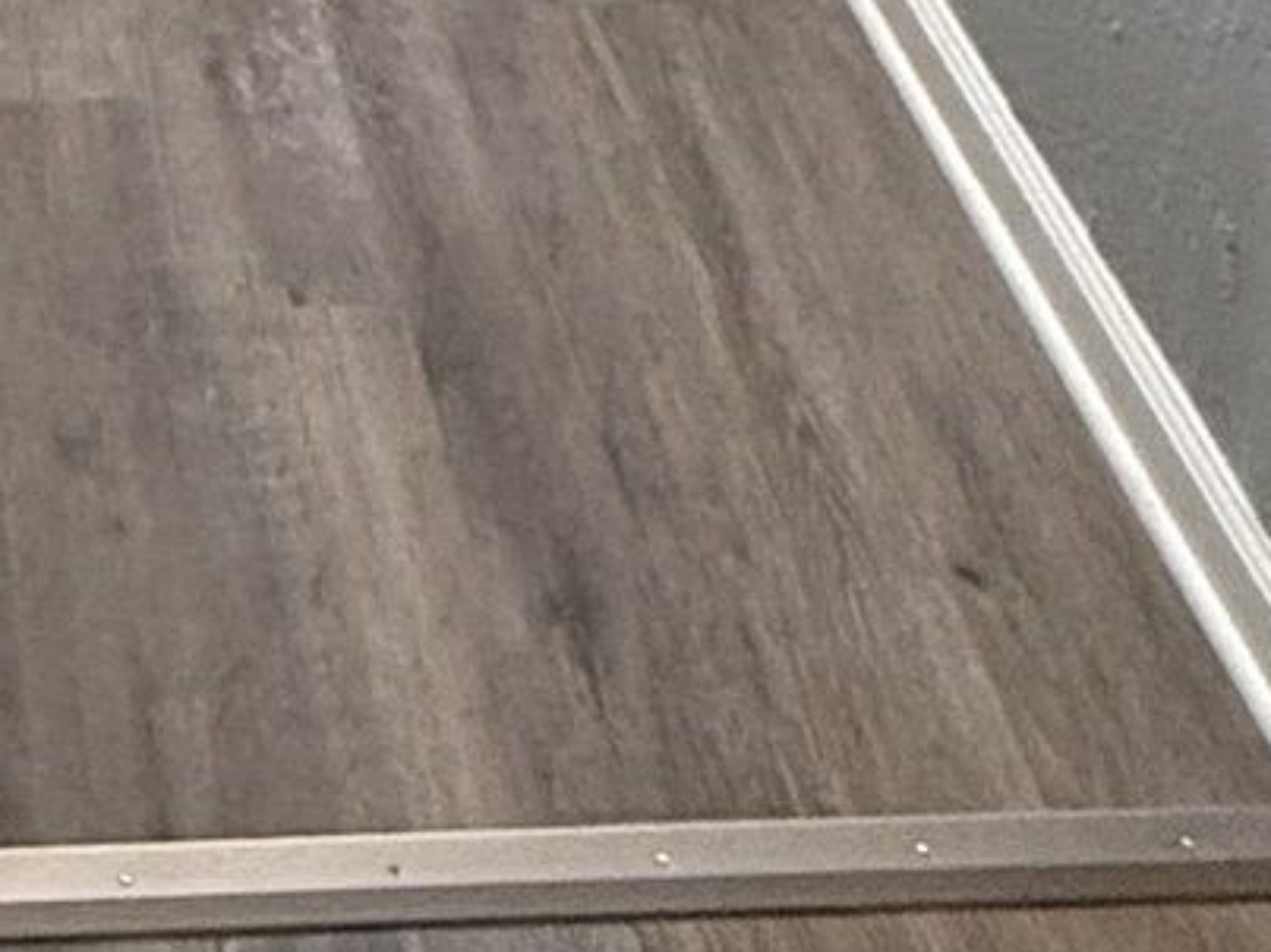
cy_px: -996
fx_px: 2936
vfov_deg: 14.8
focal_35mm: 80
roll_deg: -1.9
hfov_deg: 22.8
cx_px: -183
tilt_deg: -21.0
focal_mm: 2.22
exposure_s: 1/120
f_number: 2.2
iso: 500
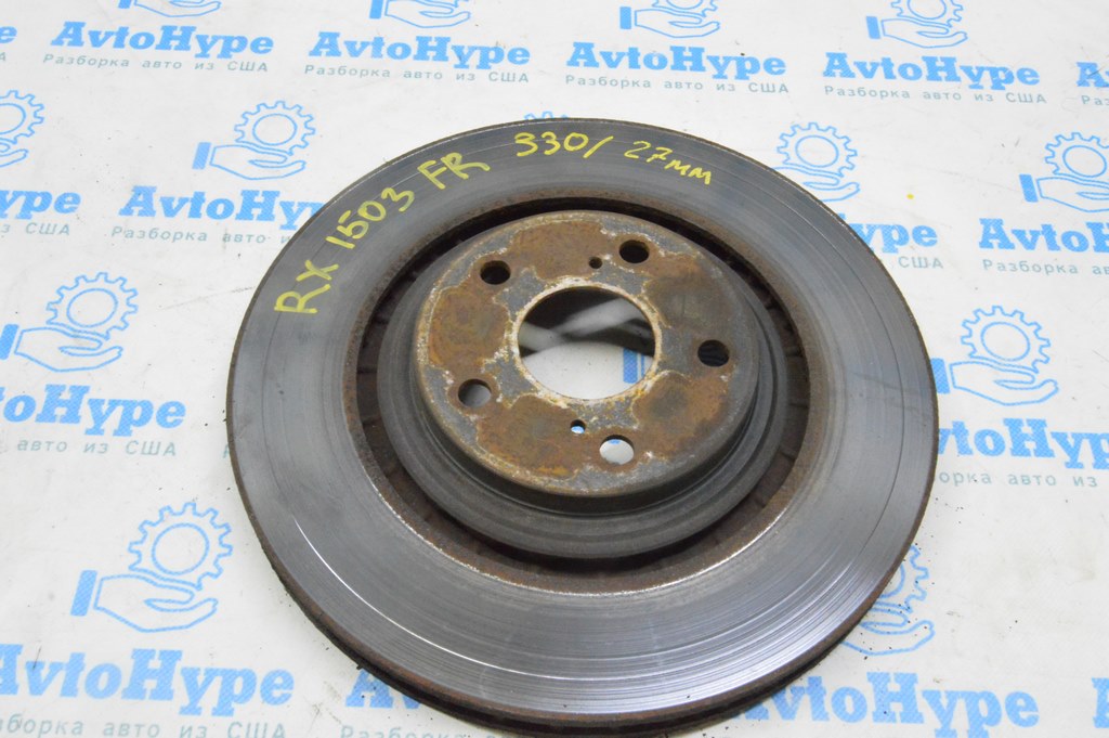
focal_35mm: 36
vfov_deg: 36.8
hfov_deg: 53.2
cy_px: 369
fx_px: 1108
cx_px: 554
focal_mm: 24
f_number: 20
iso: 6400
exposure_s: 1/15
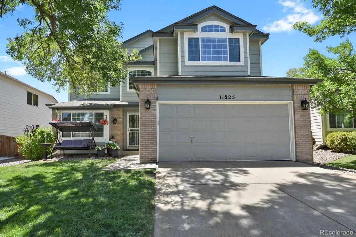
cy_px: 118
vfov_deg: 70.3
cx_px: 178
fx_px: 168
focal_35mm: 17
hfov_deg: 93.3
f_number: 8
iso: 250
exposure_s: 1/40
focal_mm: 17
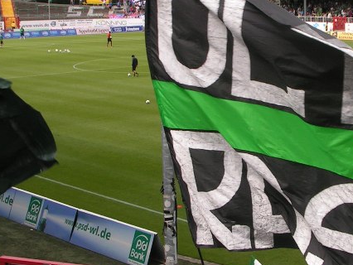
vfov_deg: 16.0
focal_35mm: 92
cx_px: 245
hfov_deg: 21.2
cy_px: 88
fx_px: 939
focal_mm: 7.6
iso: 50
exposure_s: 1/200
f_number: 5.6
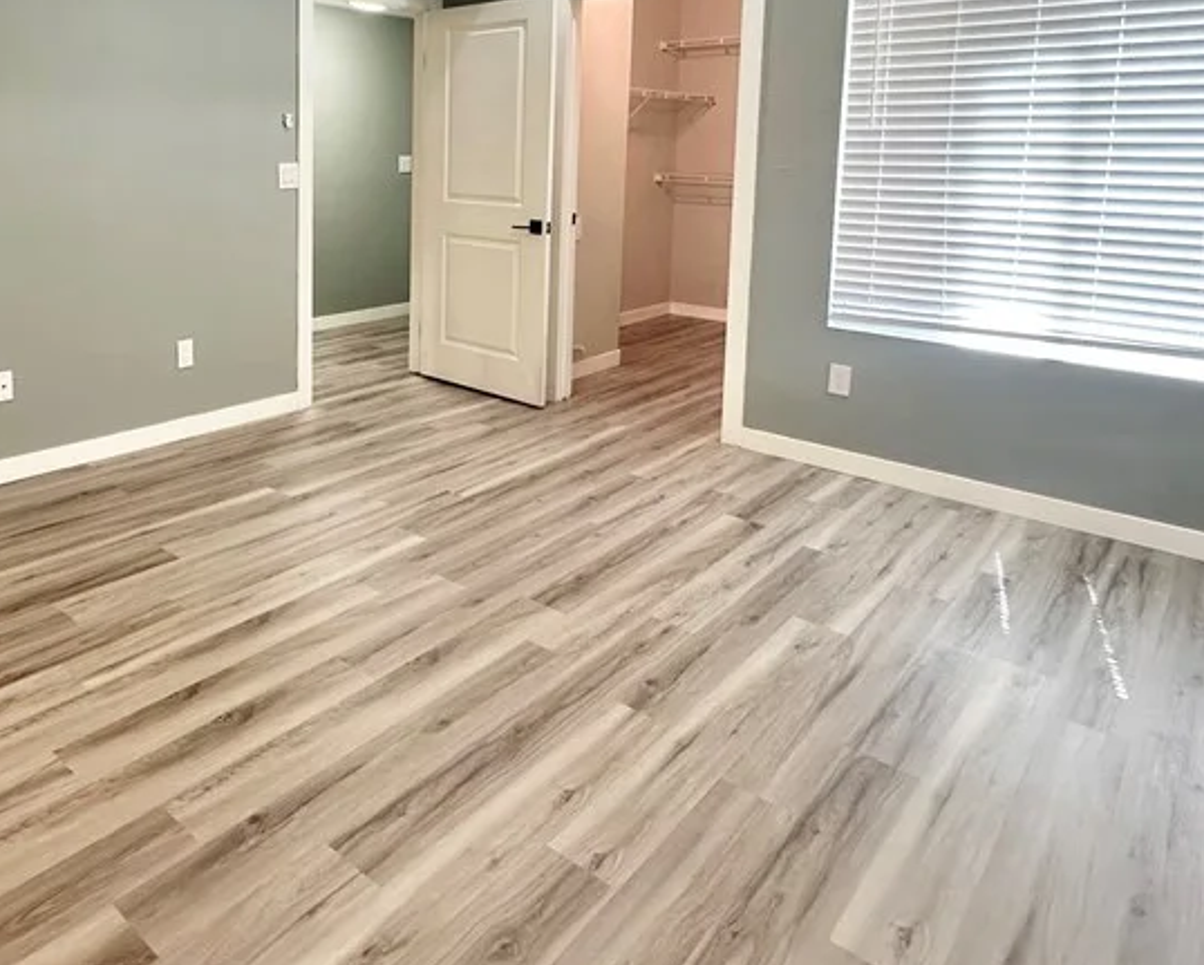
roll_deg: -0.9
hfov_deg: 64.0
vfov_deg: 52.6
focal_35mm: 26
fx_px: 927
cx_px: 383
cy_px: 242
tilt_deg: -5.7
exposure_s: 1/60
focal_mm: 2.22
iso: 160
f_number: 2.2
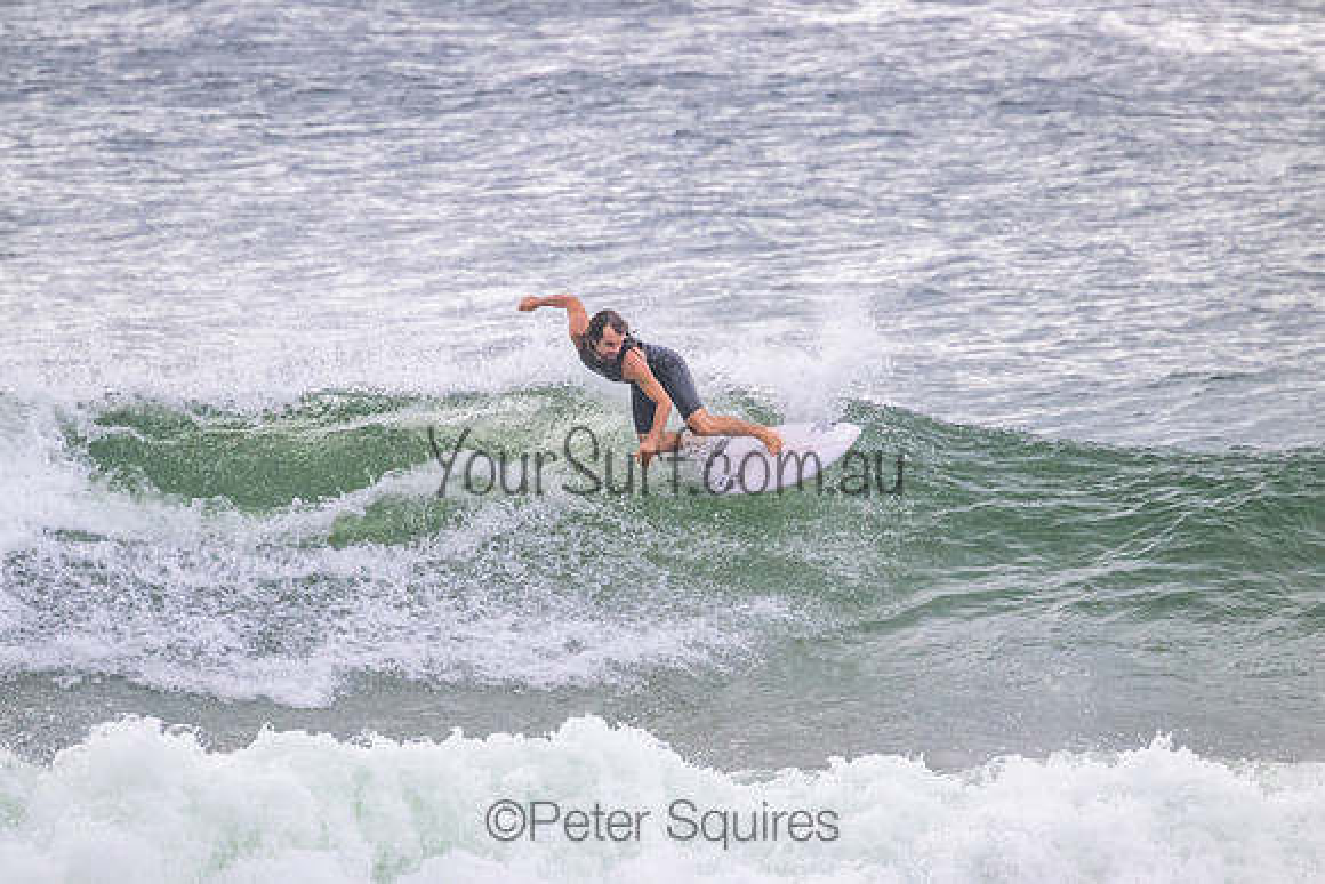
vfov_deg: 1.7
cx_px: 662
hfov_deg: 2.6
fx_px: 29450
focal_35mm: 800
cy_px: 442
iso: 3600
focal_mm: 800
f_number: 11
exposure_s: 1/2000
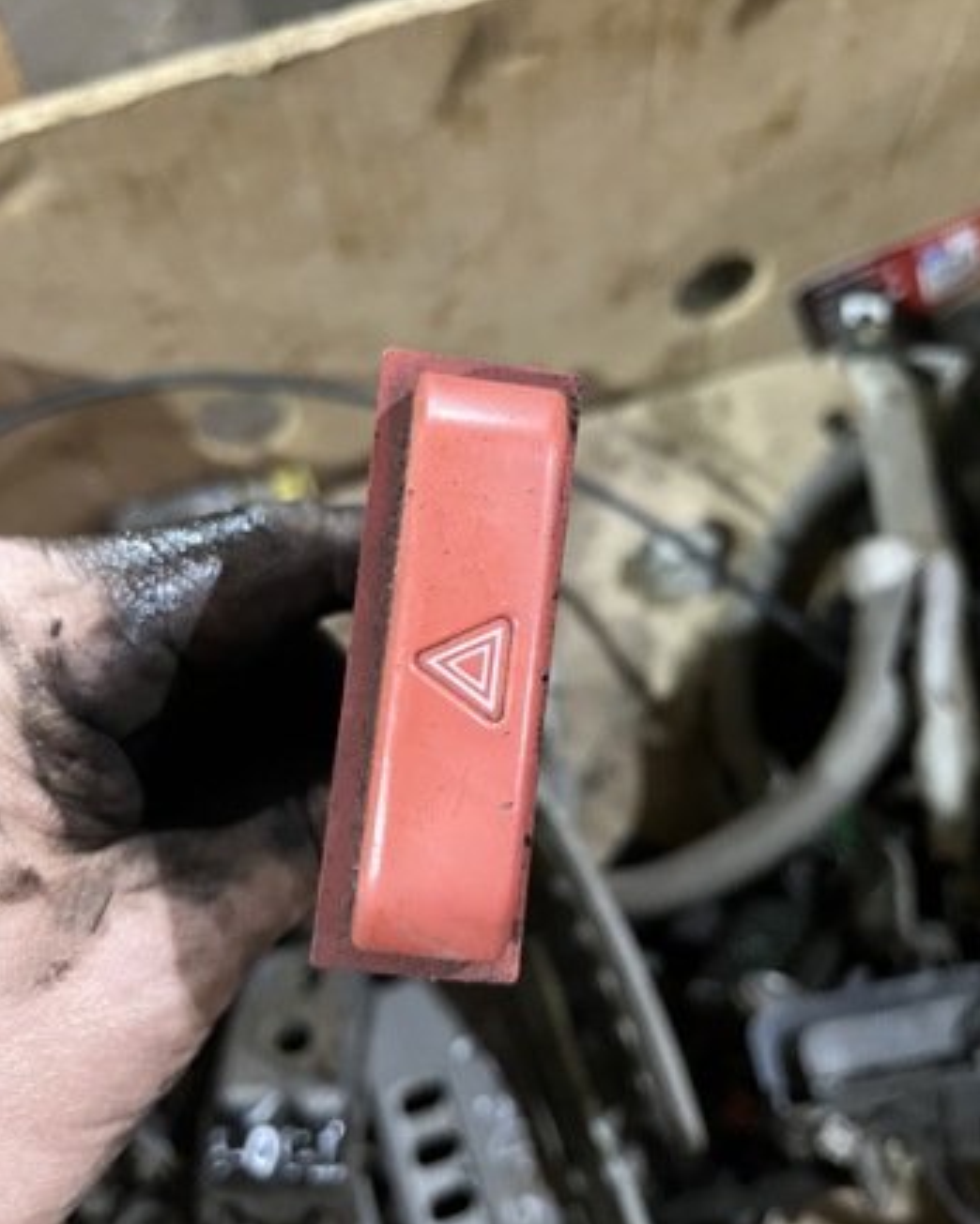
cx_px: 498
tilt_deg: -71.0
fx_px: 1015
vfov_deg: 62.2
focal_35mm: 28
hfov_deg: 51.5
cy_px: 622
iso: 640
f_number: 1.6
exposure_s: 1/33
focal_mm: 5.1
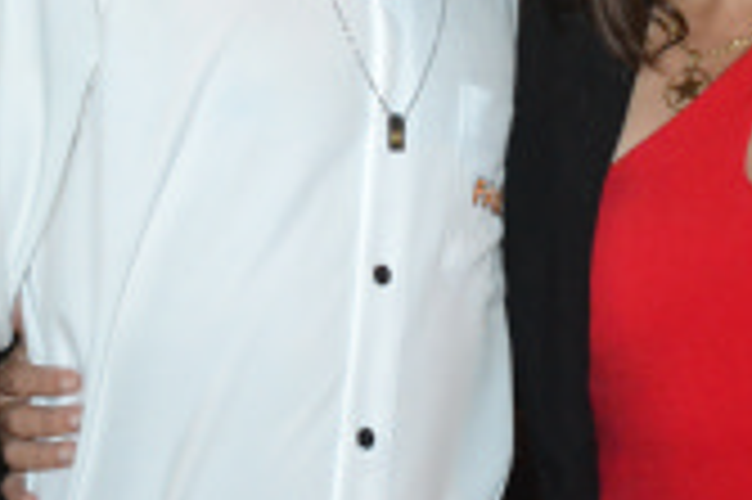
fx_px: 2254
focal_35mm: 108
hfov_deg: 18.9
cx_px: 482
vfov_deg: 12.5
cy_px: 7
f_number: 3.8
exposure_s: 1/60
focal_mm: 24
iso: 3200
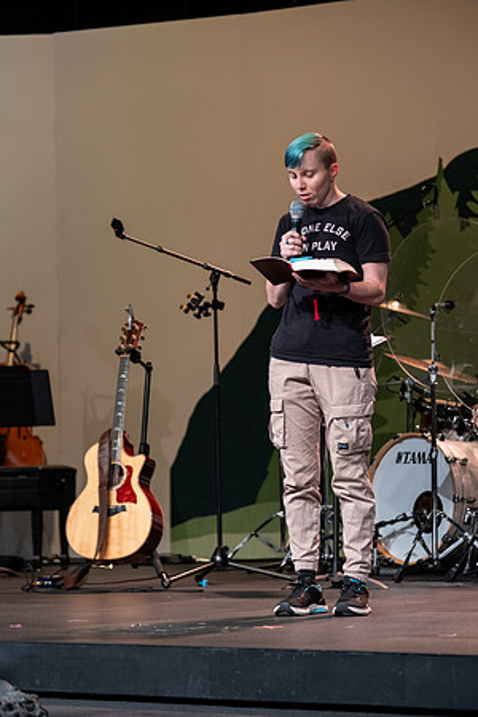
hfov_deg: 10.5
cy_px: 358
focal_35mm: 131
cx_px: 239
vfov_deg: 15.6
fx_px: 2609
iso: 640
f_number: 2.8
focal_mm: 87.1
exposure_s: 1/125
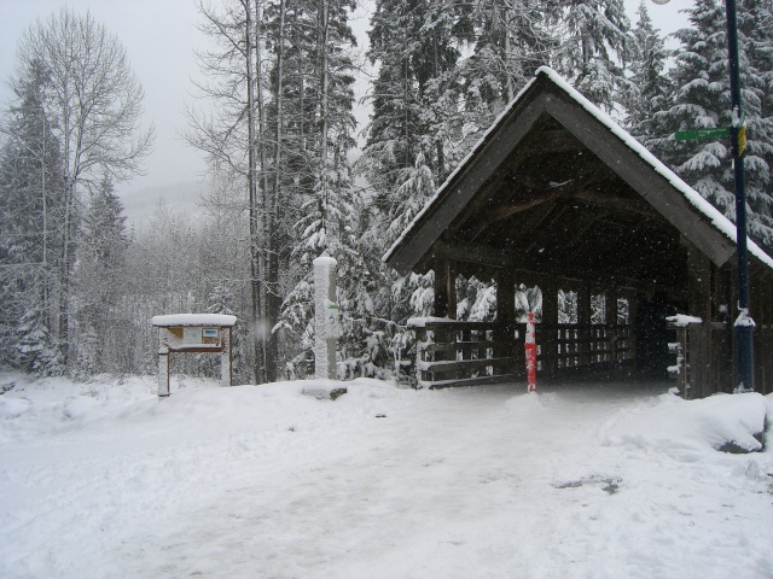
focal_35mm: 38
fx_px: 849
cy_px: 290
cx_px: 386
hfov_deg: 49.0
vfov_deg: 37.7
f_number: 4.3
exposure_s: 1/320
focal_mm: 6.2
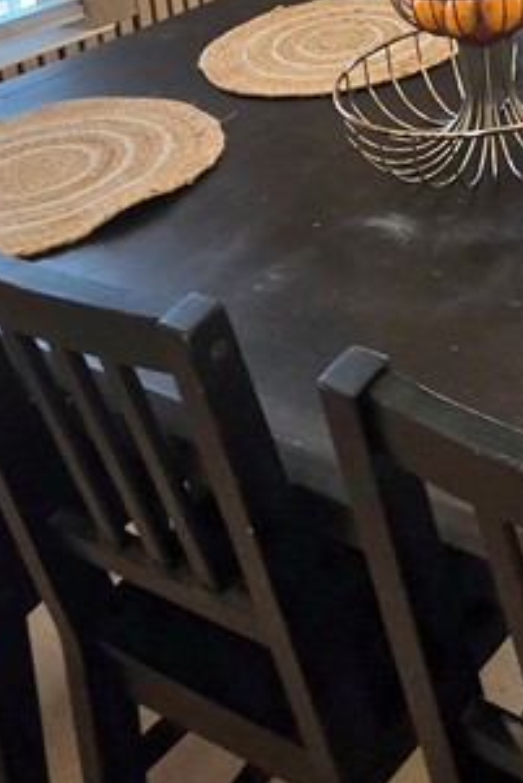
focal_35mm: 46
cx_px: 749
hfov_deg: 24.1
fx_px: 1001
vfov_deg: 34.5
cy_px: -148
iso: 32
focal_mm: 2.2
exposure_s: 1/120
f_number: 1.9
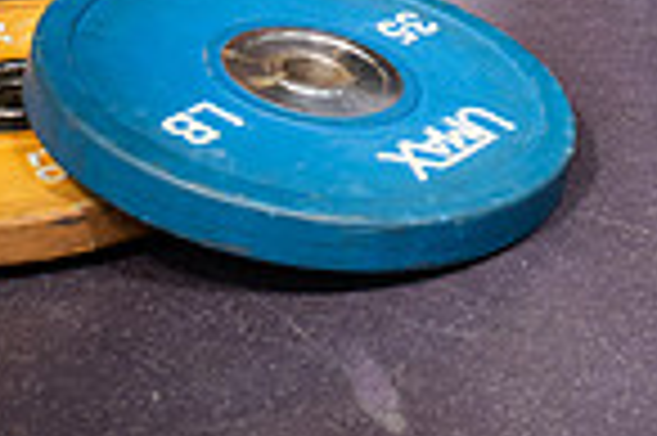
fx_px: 1969
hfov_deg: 18.5
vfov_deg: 11.1
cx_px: 648
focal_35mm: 108
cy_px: -530
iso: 800
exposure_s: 1/250
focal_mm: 35
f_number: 7.1
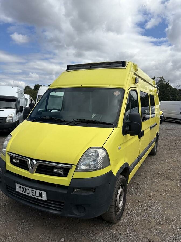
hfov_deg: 53.1
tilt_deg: +0.5
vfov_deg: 67.3
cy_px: 121
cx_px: 90
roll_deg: +5.1
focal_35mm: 26
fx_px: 181
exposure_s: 1/4950
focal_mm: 5.96
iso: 50
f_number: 1.6
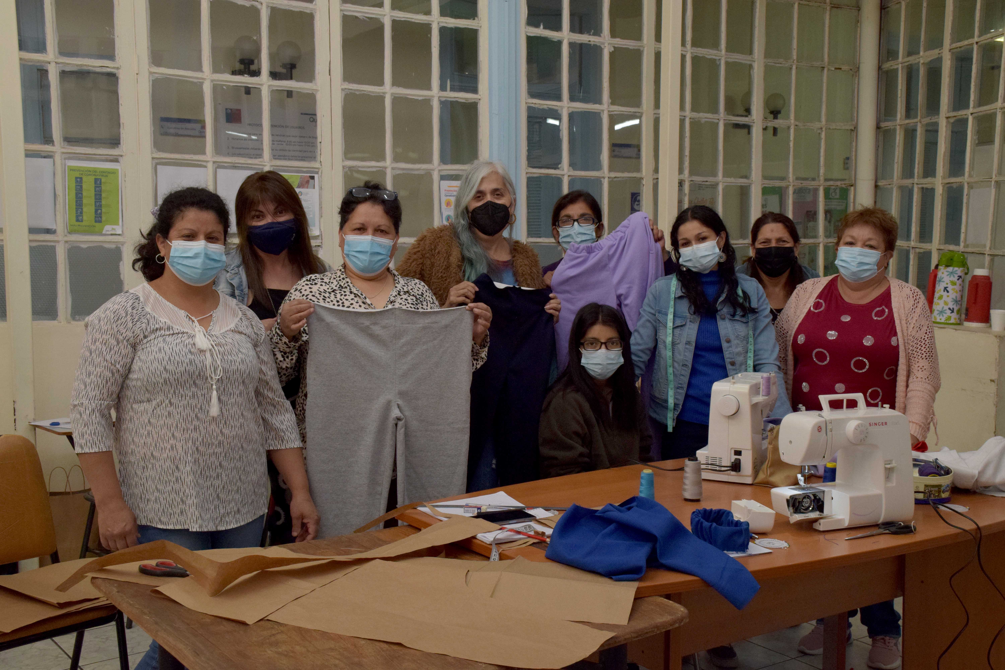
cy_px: 335
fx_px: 1131
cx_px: 502
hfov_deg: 47.9
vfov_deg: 33.0
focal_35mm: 40
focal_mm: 27
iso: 1600
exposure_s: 1/80
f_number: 10
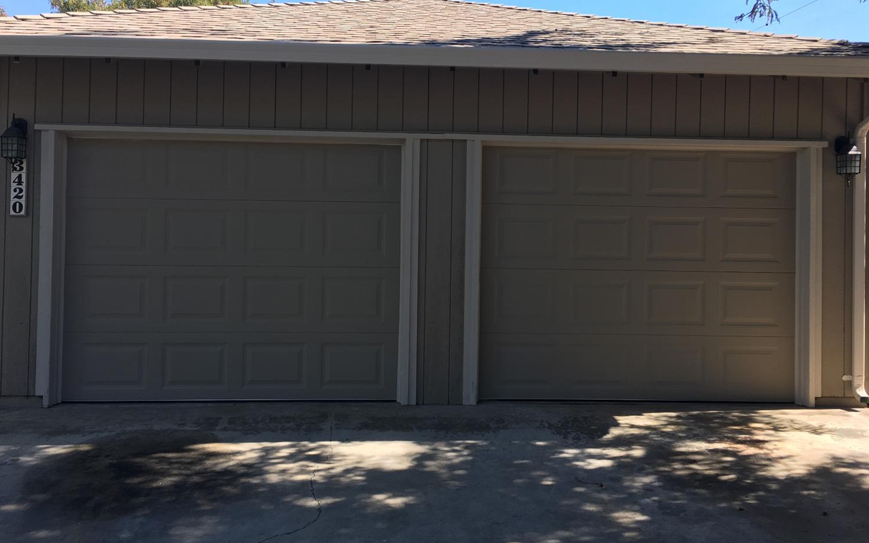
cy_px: 237
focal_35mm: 31
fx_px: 734
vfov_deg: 40.5
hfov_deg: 61.2
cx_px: 432
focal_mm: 4.15
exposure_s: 1/487
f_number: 2.2
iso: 25
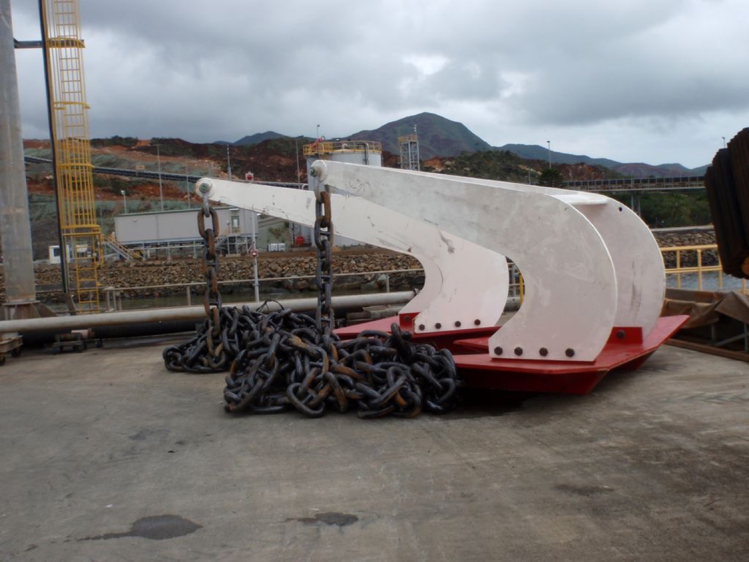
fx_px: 779
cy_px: 281
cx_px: 374
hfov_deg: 51.4
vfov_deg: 39.7
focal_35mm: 36
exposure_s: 1/125
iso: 64
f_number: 6.3
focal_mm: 6.53
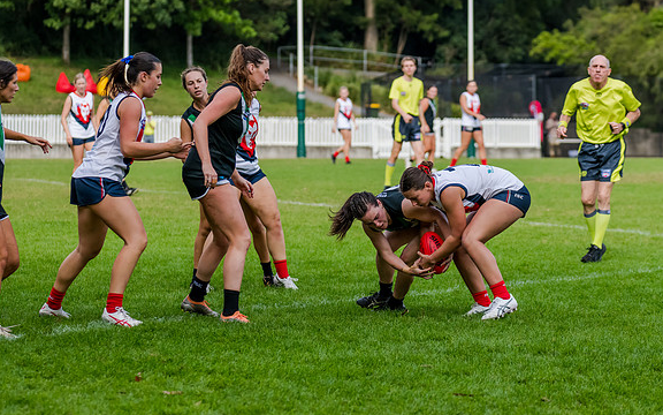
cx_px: 376
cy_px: 217
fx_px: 3831
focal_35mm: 212
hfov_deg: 9.9
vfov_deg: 6.2
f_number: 5.6
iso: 800
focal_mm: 180
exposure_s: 1/1600
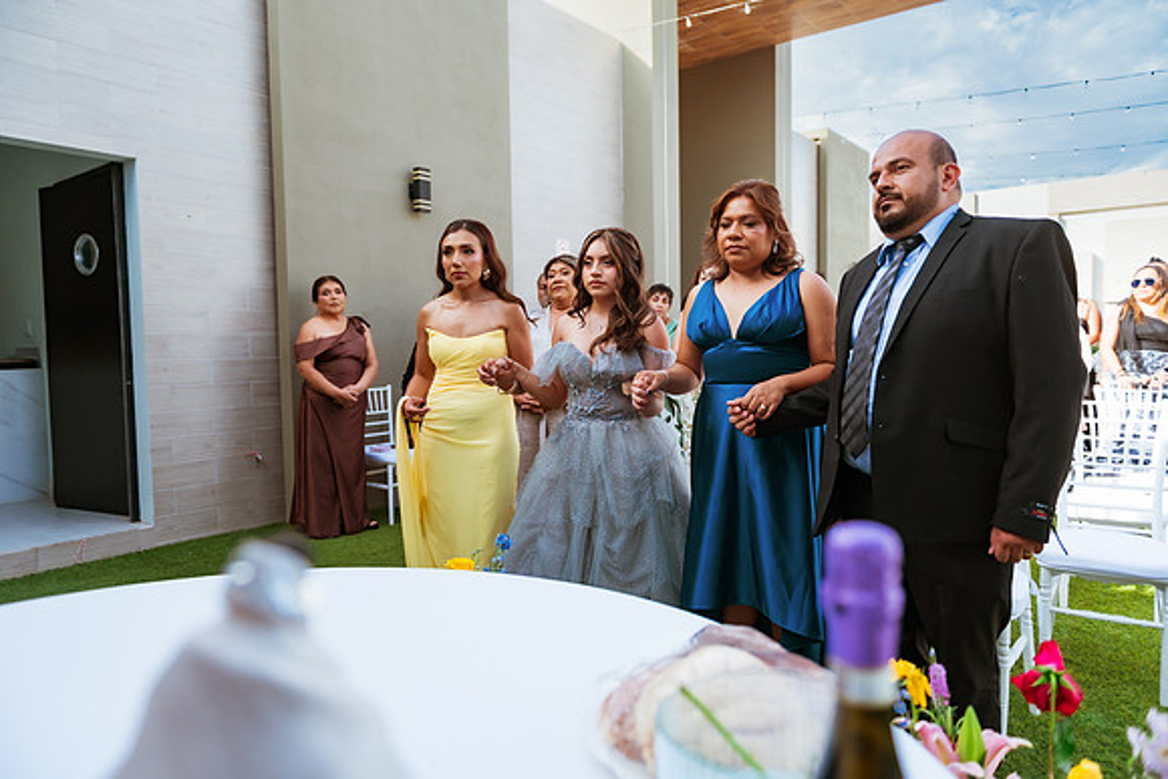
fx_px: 779
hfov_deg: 73.7
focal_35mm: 24
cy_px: 390
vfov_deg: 53.2
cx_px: 584
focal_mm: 24
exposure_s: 1/800
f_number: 2.8
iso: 100
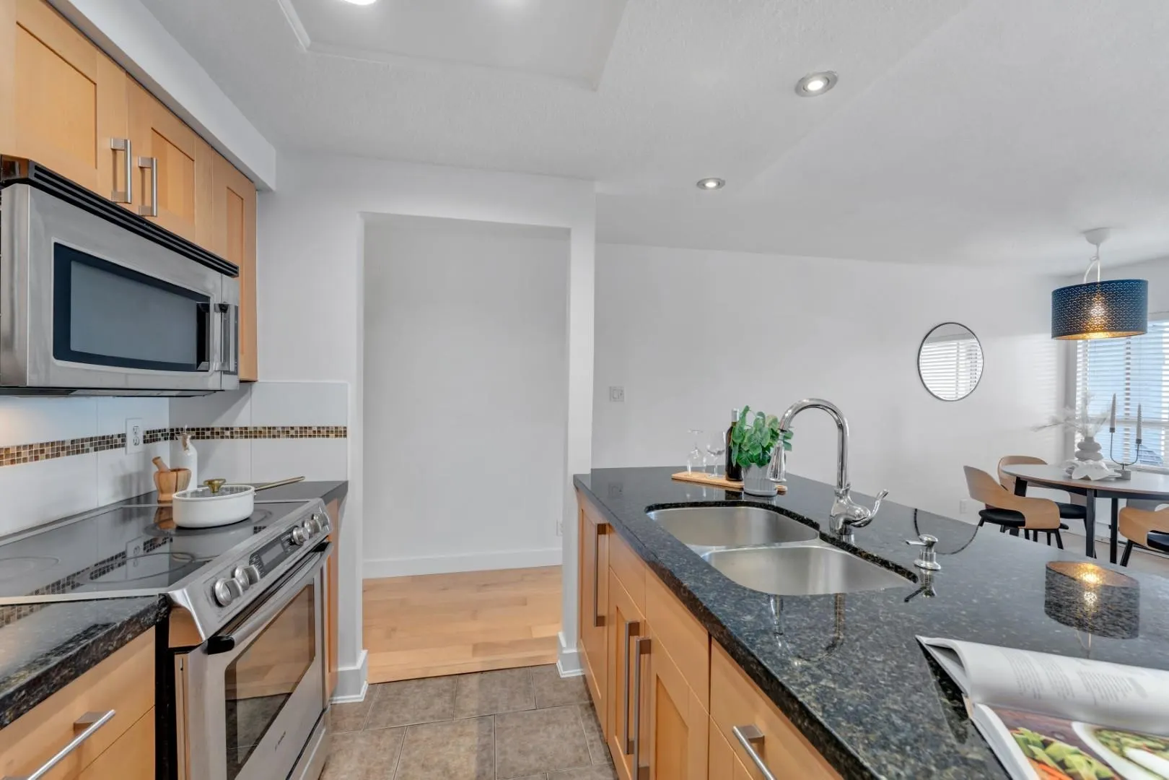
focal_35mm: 15
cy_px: 390
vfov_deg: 78.1
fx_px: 481
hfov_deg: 101.1
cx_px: 584
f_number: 8
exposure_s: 1/20
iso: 400
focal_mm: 14.8
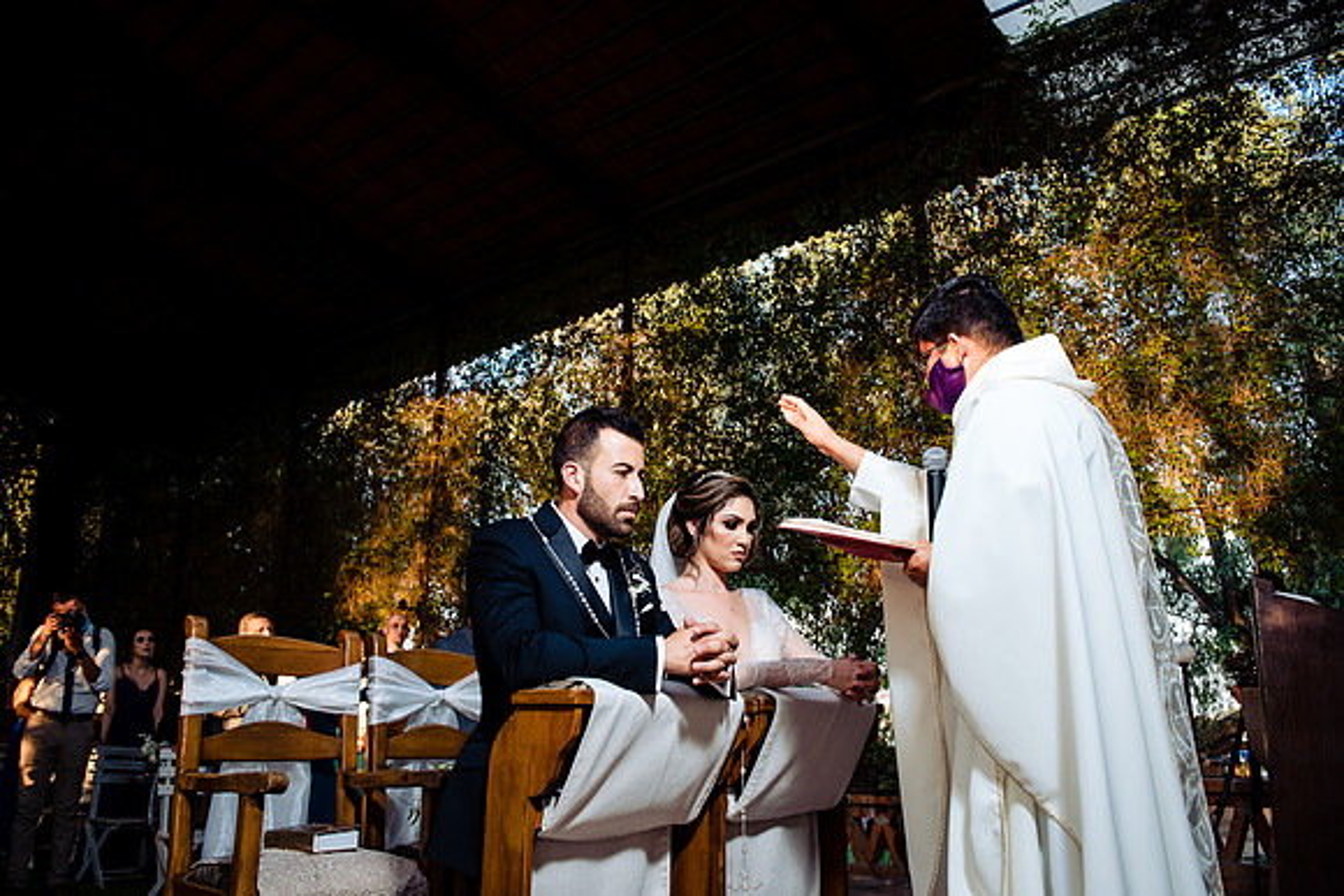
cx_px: 672
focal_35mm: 28
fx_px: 1046
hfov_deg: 65.5
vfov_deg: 46.4
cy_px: 448
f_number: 5
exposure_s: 1/160
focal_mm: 28
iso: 800
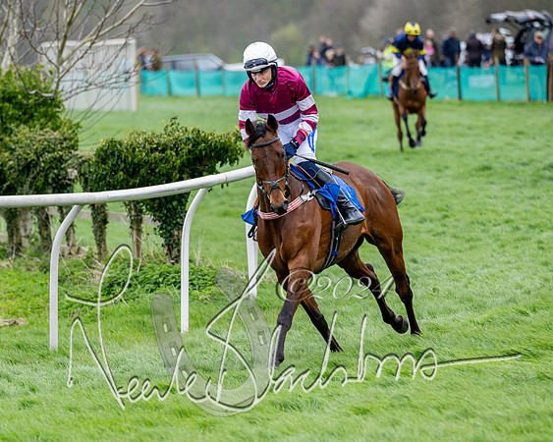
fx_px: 4943
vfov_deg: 5.1
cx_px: 244
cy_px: 272
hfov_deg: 6.4
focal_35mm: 302
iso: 400
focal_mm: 200
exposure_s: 1/1000
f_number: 4
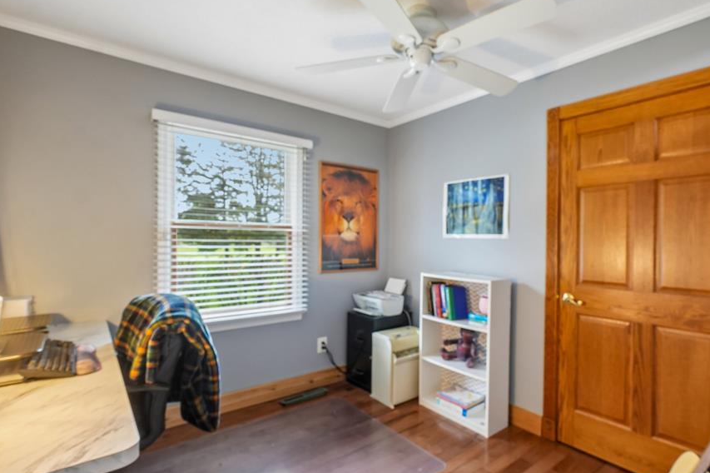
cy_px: 246
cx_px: 384
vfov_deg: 67.3
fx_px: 355
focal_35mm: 18
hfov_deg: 89.8
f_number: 8
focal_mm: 10
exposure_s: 1/6
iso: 400
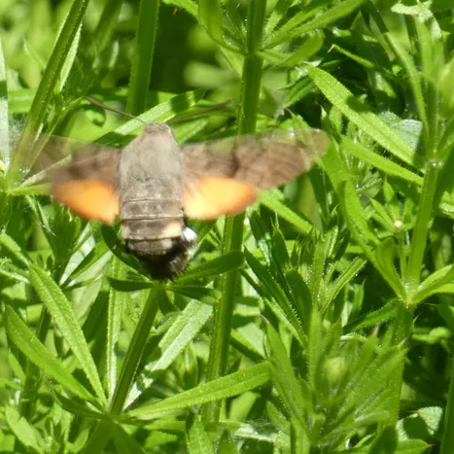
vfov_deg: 3.1
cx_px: 195
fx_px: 8428
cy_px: 225
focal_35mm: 568
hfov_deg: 3.1
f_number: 5.6
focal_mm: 84
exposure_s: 1/200
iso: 80
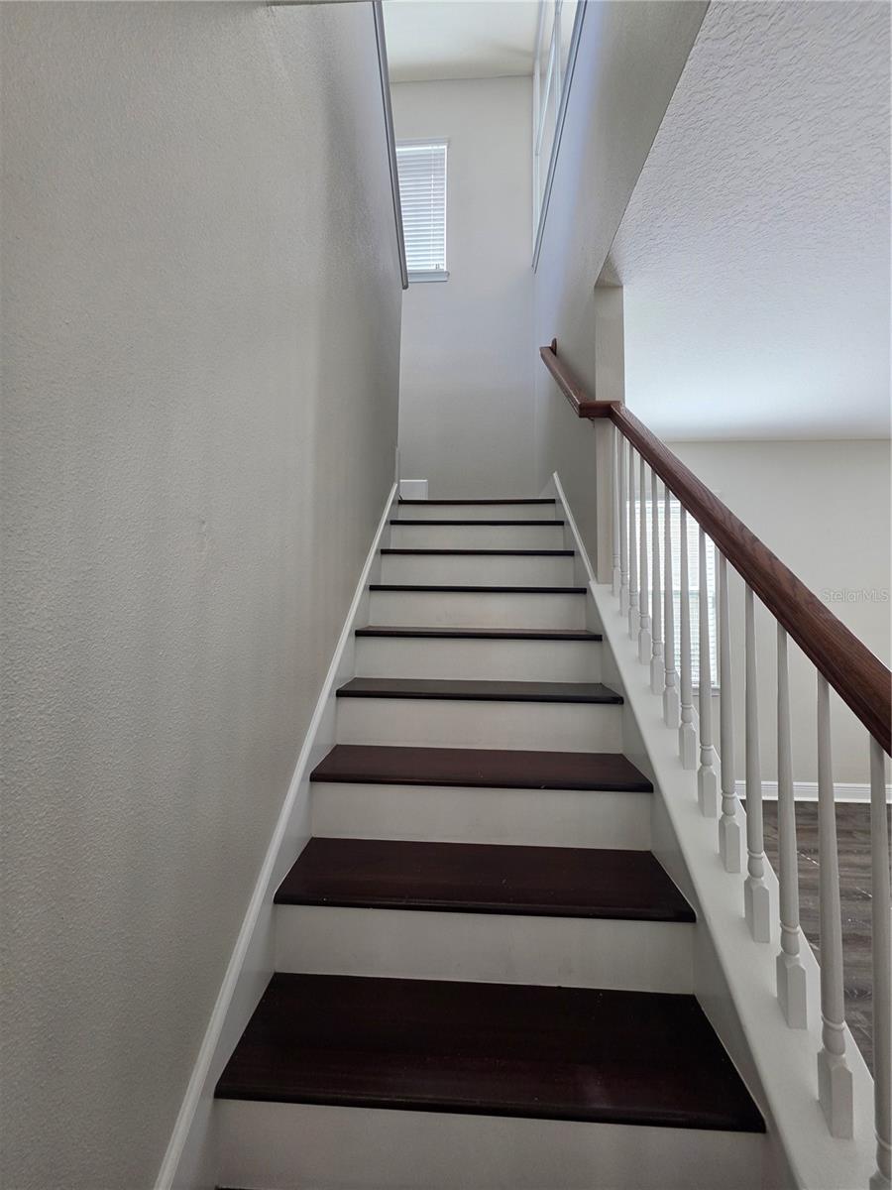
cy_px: 595
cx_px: 446
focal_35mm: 13
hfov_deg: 89.9
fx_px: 447
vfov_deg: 106.2
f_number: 1.9
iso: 100
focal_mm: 2.2
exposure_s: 1/120
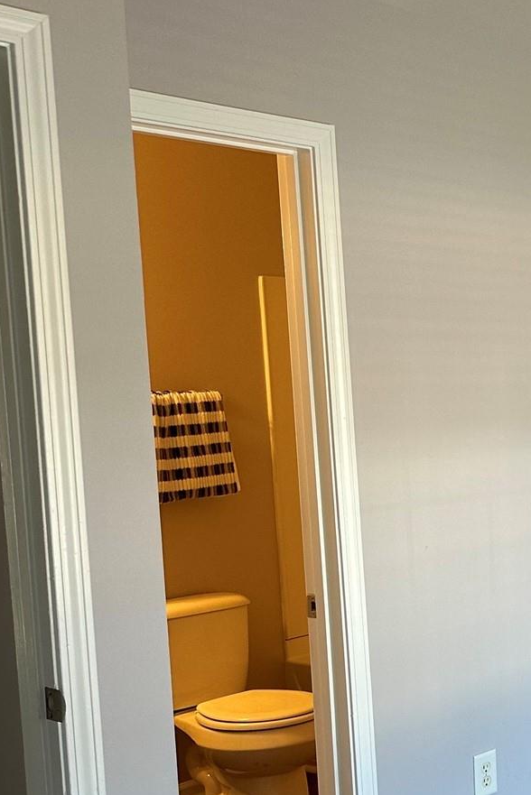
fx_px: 1282
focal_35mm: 58
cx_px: 885
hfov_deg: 19.2
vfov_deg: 34.3
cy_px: 488
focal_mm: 6.86
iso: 125
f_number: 1.78
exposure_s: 1/120
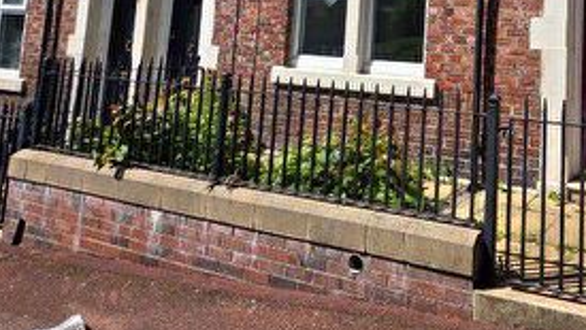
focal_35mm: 36
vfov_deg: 29.2
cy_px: -46
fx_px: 560
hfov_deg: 50.9
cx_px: 490
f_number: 1.9
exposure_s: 1/2204
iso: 40
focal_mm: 2.2
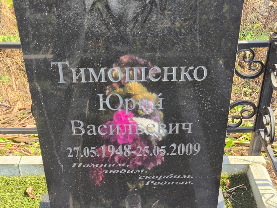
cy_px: 104
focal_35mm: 50
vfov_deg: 29.1
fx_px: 400
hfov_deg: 38.2
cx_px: 138
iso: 50
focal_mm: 4.71
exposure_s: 1/215
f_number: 1.7
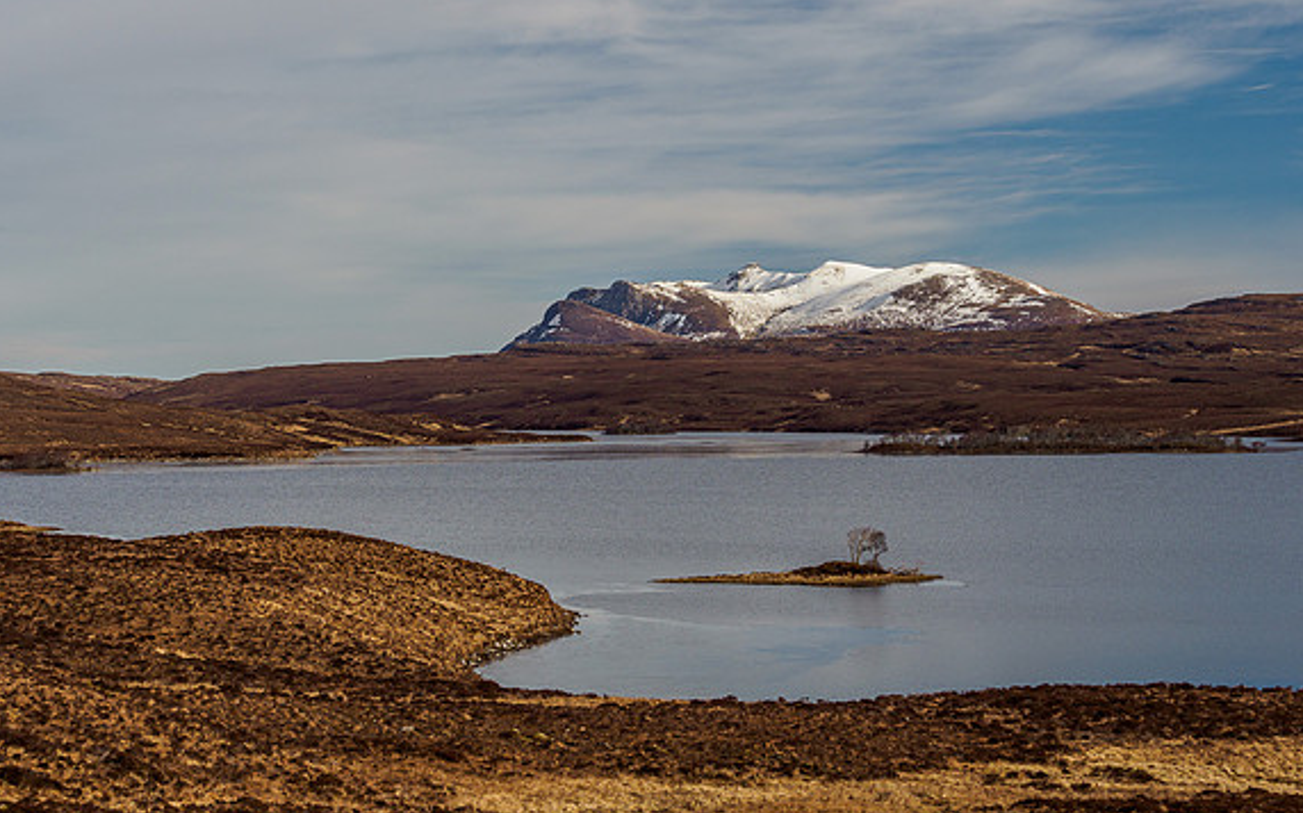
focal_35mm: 86
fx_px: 3053
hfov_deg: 24.1
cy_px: 374
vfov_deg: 15.2
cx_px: 652
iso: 200
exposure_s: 1/250
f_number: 7.1
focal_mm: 40
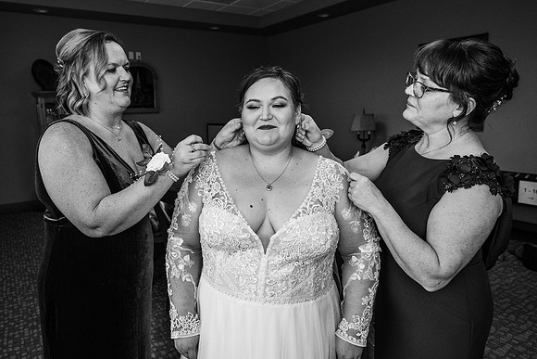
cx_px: 244
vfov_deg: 48.7
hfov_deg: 68.2
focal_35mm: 27
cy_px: 167
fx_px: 395
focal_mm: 24
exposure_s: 1/200
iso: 1250
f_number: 4.5
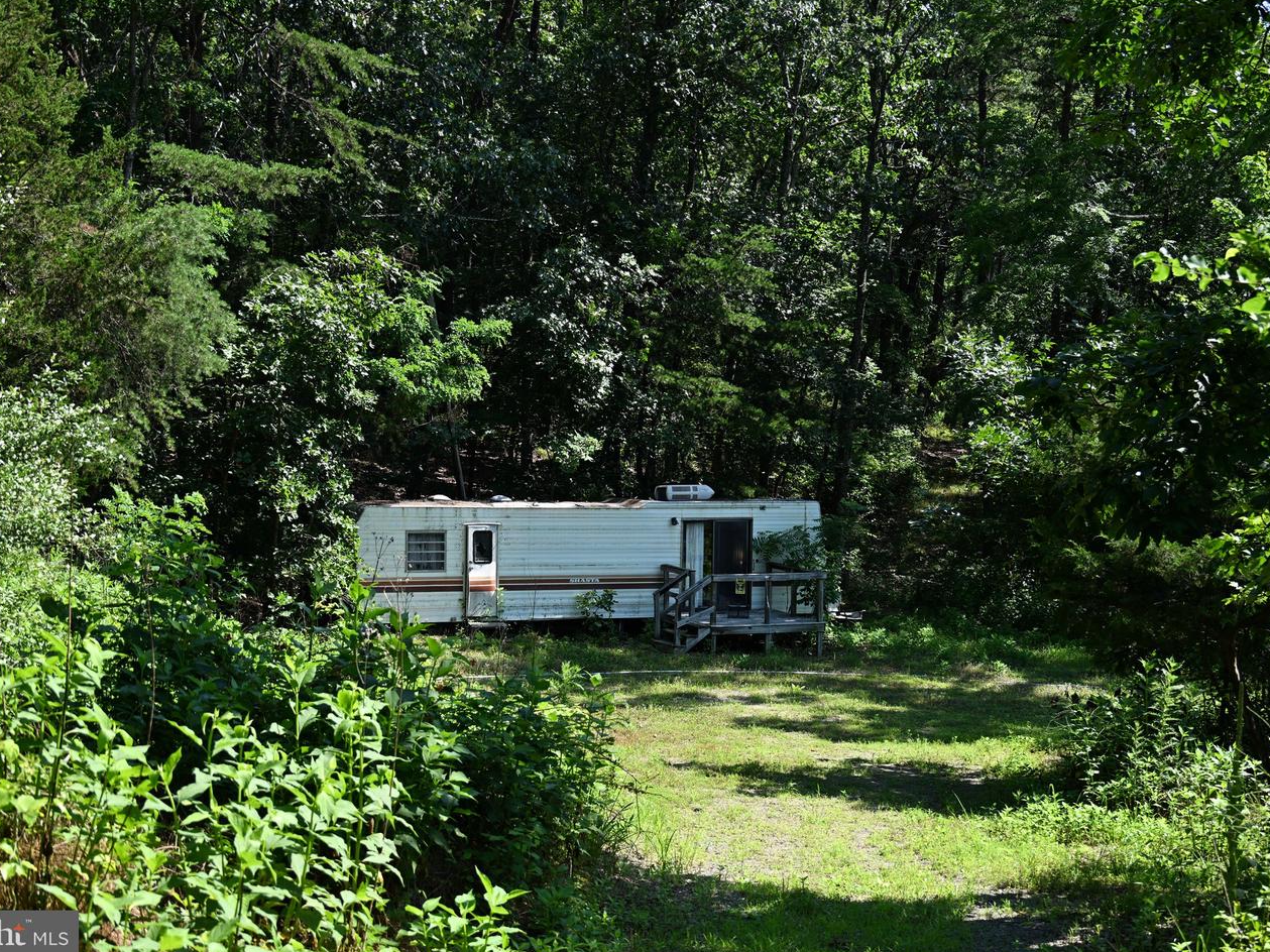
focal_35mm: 55
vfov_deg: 26.6
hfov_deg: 34.9
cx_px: 648
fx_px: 2018
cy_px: 478
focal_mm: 50
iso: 100
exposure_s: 1/160
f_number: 6.3
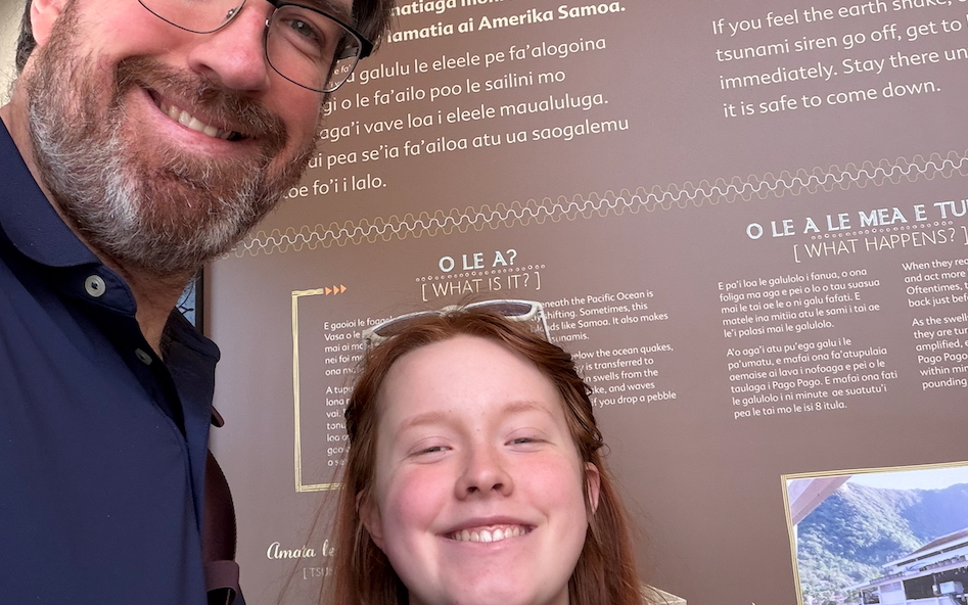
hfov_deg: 46.2
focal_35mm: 43
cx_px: 478
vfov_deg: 29.4
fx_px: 1134
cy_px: 154
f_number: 1.9
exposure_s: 1/89
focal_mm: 2.71
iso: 80
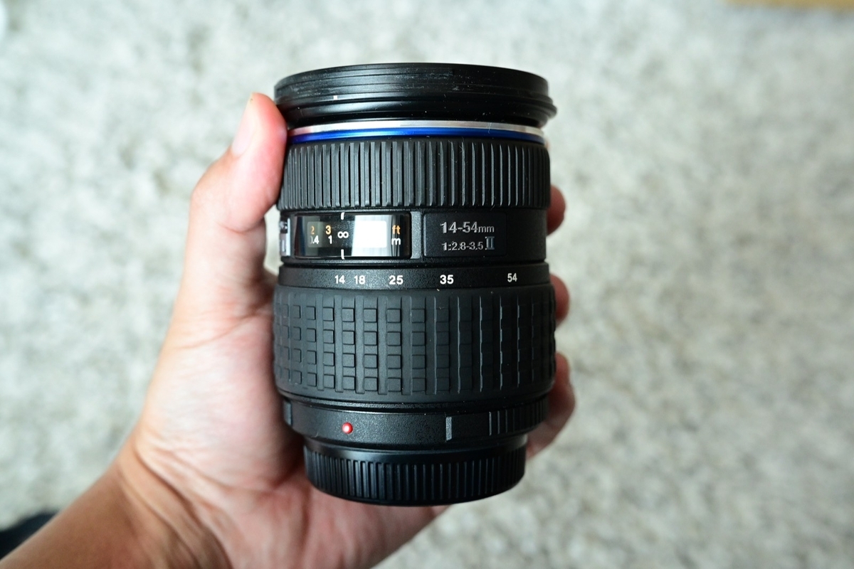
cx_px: 427
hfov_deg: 48.5
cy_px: 284
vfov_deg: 33.4
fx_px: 949
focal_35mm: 40
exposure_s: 1/100
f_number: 5.6
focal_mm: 40
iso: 8000
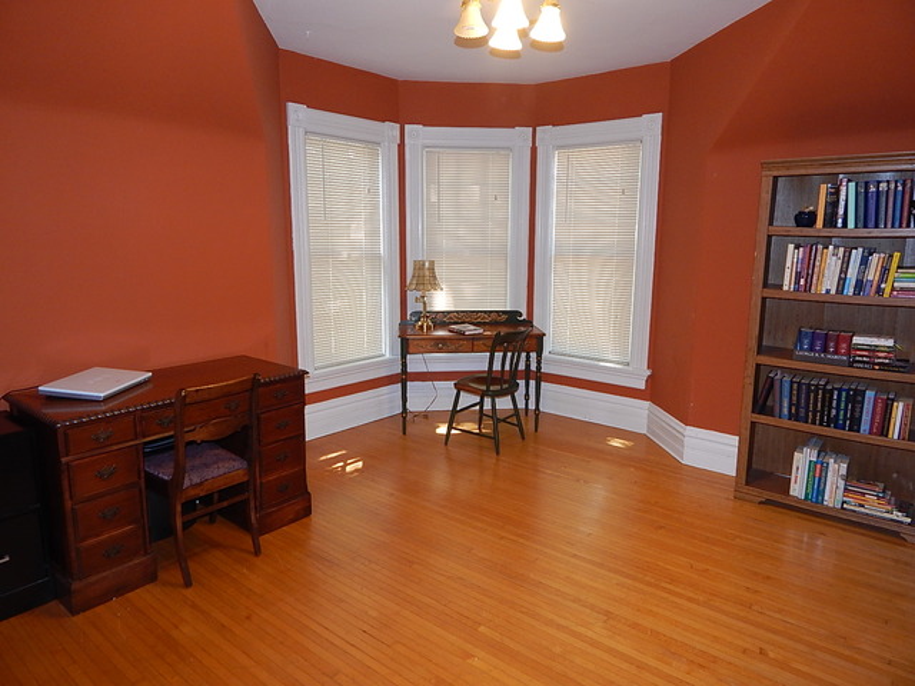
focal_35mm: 22
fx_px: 582
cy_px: 343
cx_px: 458
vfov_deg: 61.1
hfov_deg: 76.4
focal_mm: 4
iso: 200
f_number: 3
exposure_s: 1/30
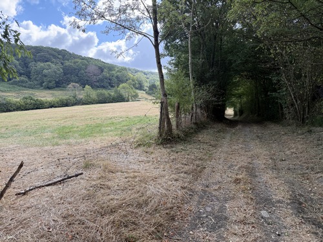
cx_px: 162
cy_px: 121
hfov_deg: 71.6
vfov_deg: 56.8
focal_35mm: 24
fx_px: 224
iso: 100
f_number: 1.78
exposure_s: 1/1018
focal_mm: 6.76
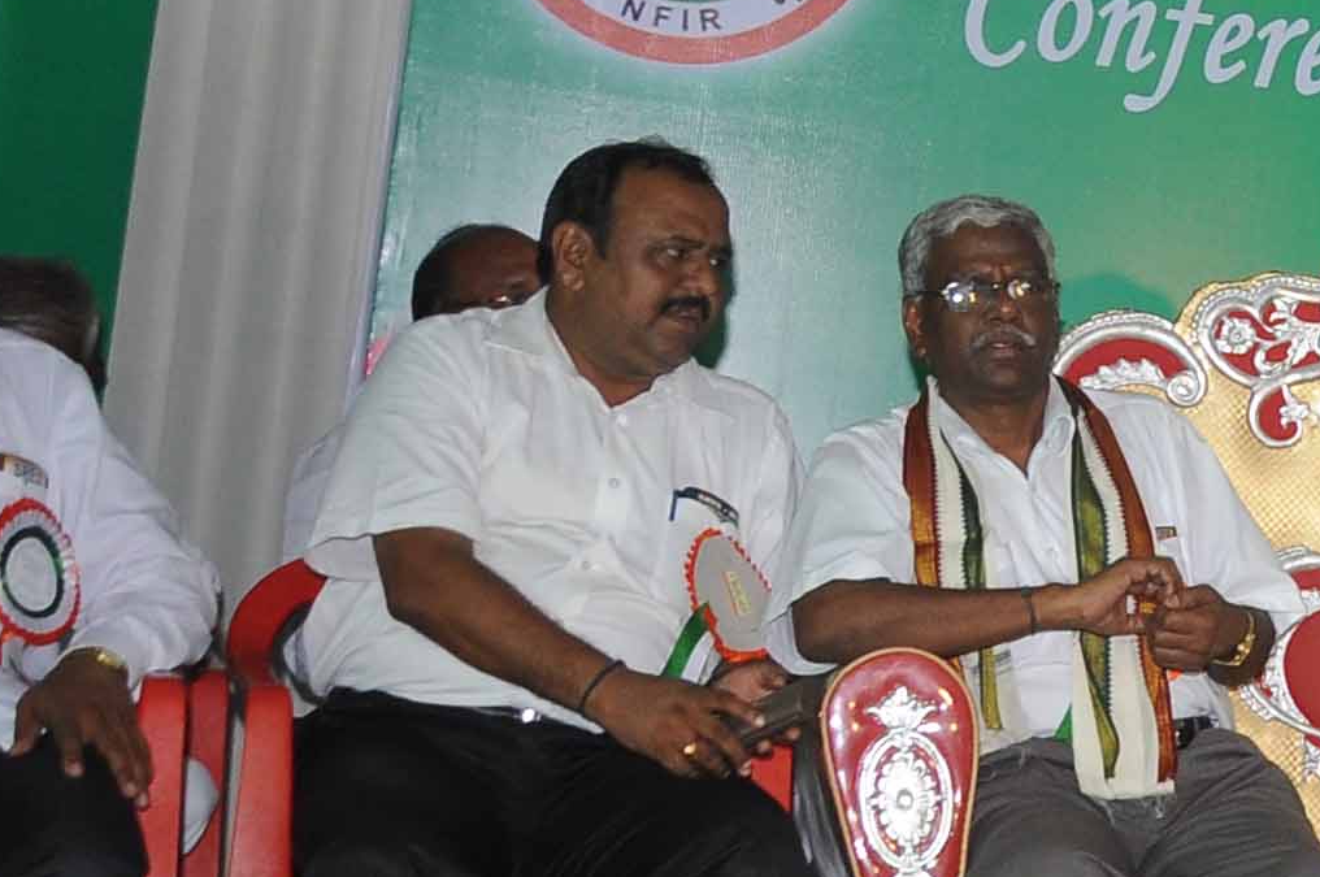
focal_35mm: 114
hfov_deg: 14.8
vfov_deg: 12.0
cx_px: 2643
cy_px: 353
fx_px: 4175
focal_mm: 18
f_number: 6.3
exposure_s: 1/125
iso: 400
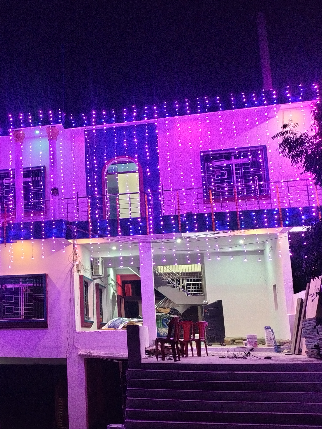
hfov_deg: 31.1
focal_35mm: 44
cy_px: 215
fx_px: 546
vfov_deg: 42.9
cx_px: 21
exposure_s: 1/33.3
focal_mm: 4.71
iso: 5354
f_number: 1.7
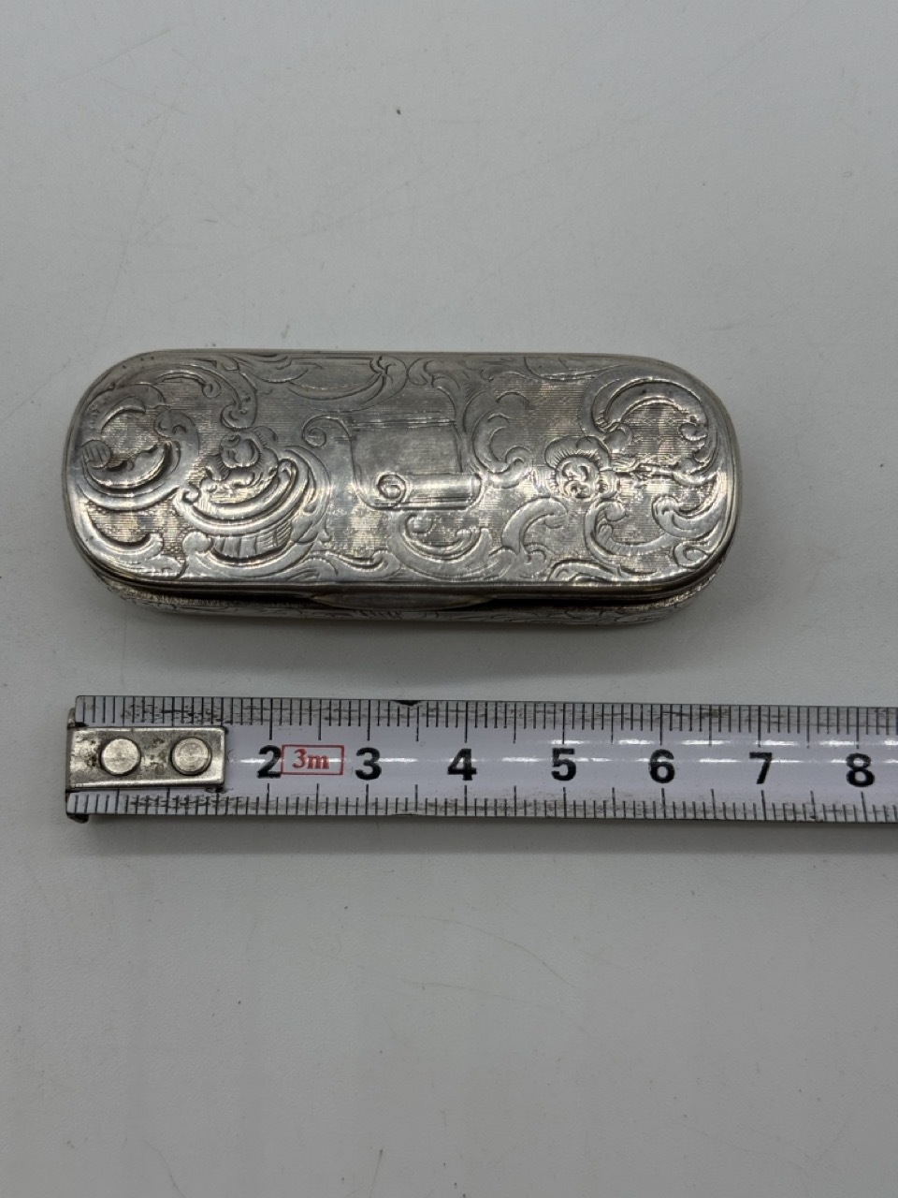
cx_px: 449
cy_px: 599
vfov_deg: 39.7
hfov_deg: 30.3
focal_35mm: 48
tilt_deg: -83.4
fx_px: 1660
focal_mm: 6.76
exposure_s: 1/783
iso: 64
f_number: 1.78
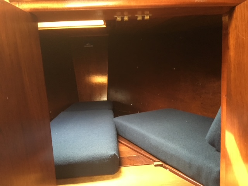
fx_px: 208
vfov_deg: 48.2
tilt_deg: -6.6
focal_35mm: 29
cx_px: 124
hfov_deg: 61.7
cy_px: 93
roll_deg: +3.2
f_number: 2.2
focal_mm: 4.15
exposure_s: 1/17
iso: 250
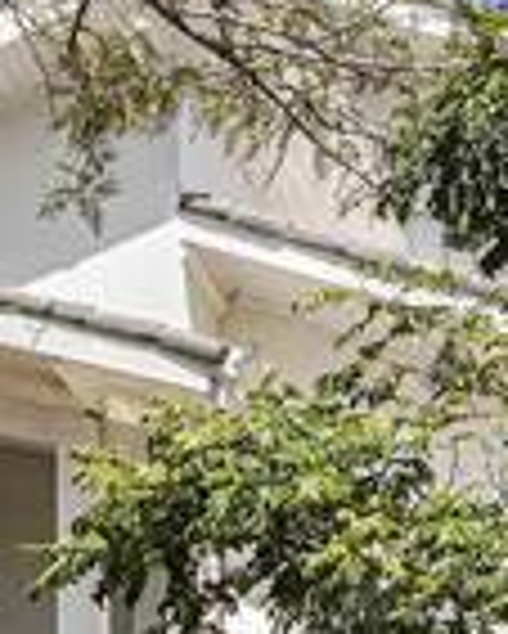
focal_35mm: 152
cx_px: 0
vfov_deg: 11.0
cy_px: 1421
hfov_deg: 10.1
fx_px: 2855
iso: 50
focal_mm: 14.1
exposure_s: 1/160
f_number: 5.6
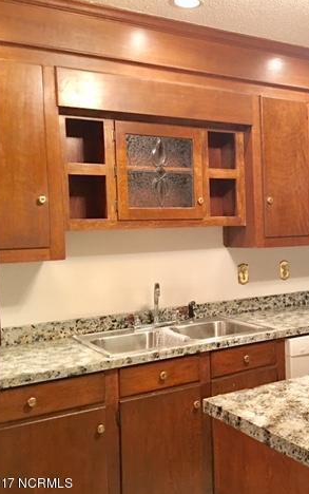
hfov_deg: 28.7
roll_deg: +1.8
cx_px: 308
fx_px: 565
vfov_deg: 47.2
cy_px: 251
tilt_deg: -3.7
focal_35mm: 42
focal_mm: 4.15
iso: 64
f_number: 2.2
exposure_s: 1/4
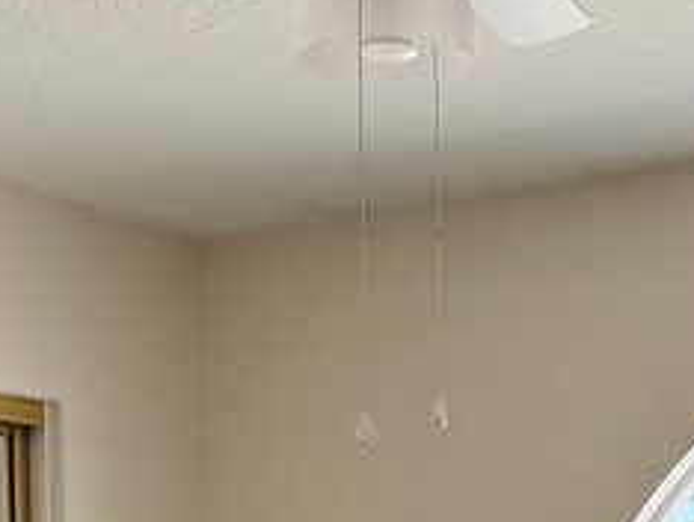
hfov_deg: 18.6
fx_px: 2107
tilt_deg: -3.4
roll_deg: +0.3
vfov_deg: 13.2
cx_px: 498
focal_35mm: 105
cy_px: 839
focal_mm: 6.76
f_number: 1.78
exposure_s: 1/607
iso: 100
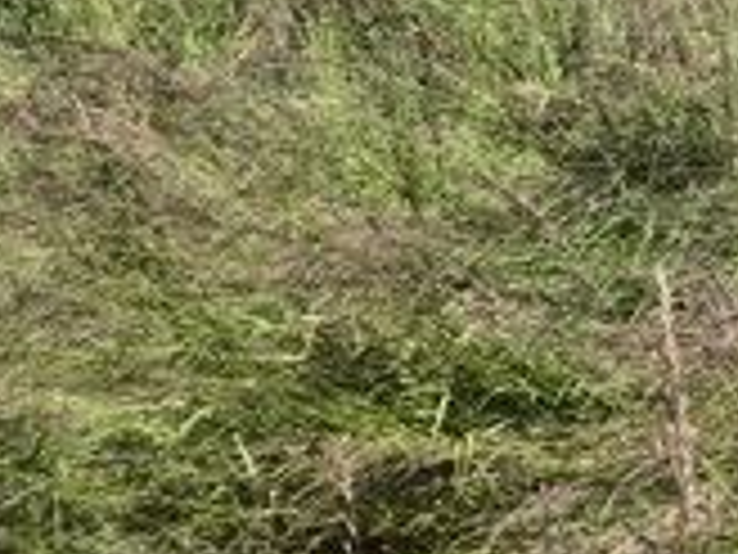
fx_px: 2388
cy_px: -689
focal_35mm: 112
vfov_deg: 11.4
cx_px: 1764
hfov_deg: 13.2
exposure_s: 1/2184
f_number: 1.8
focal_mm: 5.4
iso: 25
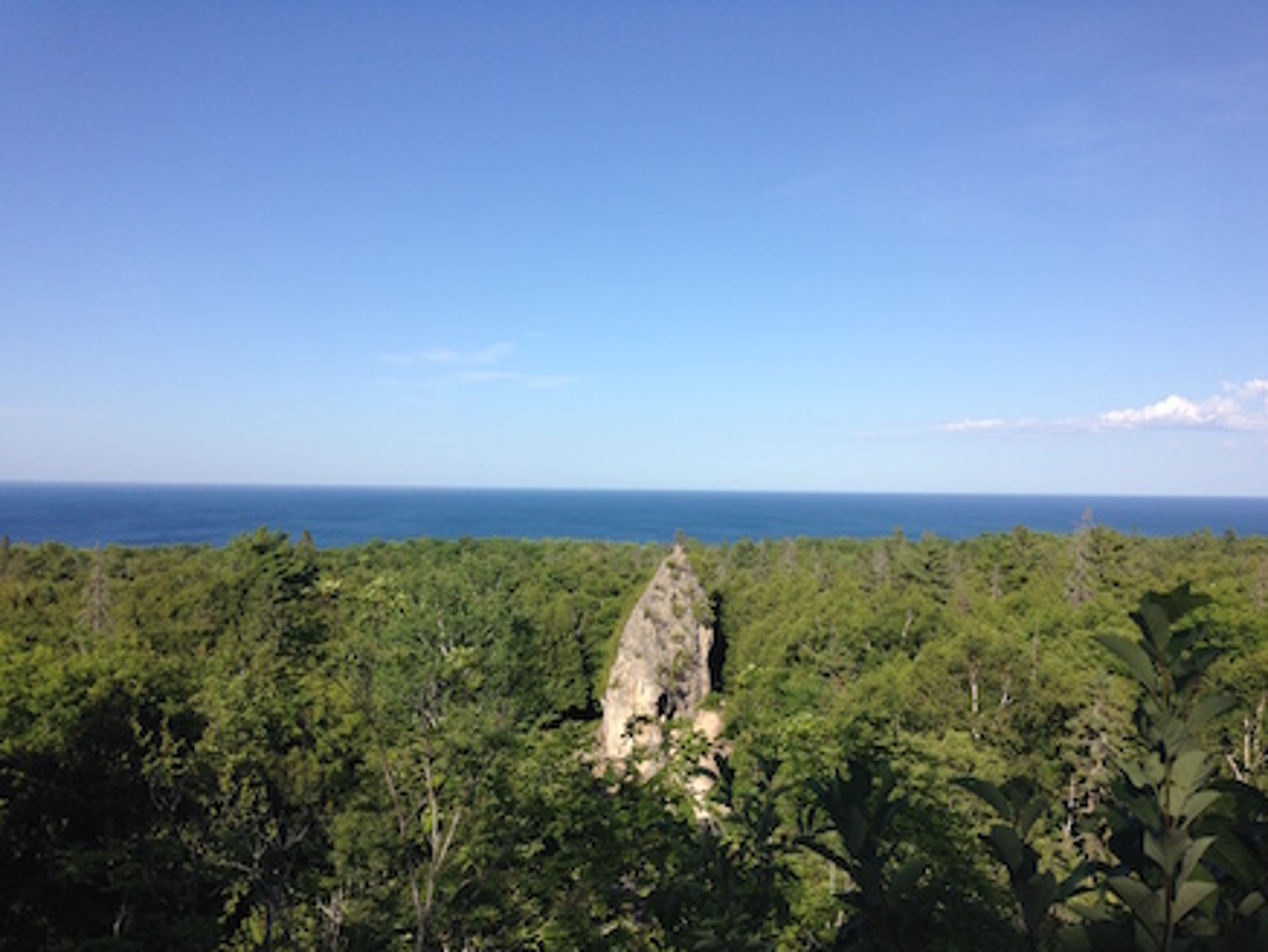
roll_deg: -1.7
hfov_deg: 53.9
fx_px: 1246
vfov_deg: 41.8
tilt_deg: -1.2
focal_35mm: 34
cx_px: 647
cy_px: 488
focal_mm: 4.12
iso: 50
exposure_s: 1/1642
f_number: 2.4
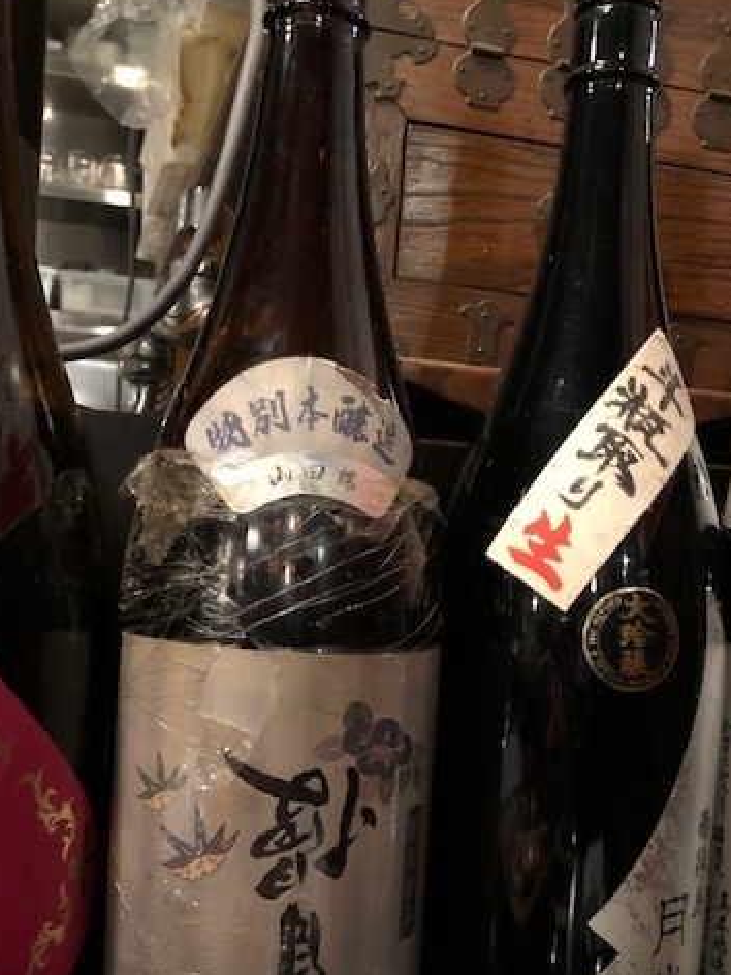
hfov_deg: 37.7
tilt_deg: -3.4
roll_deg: -2.6
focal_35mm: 38
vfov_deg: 48.6
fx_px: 1070
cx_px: 349
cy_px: 599
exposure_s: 1/4
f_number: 1.8
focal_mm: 4
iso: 160
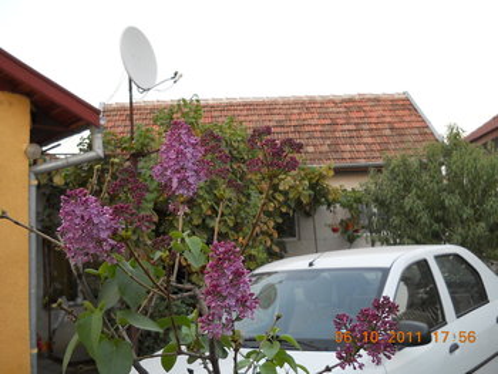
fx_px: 590
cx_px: 249
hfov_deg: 45.7
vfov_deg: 35.2
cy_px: 187
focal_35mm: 41
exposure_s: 1/30
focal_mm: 6.72
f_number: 3.1
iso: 125
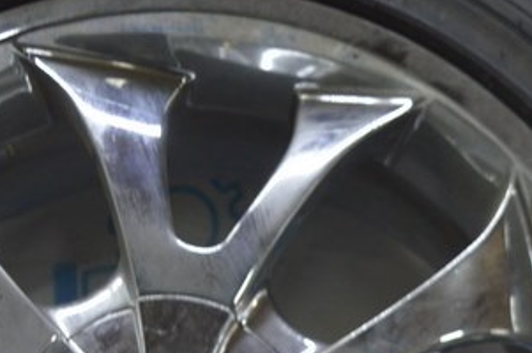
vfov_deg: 9.4
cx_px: 133
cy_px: 435
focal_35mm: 143
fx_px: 2111
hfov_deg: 14.3
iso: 400
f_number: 4.2
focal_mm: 28
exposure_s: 1/50
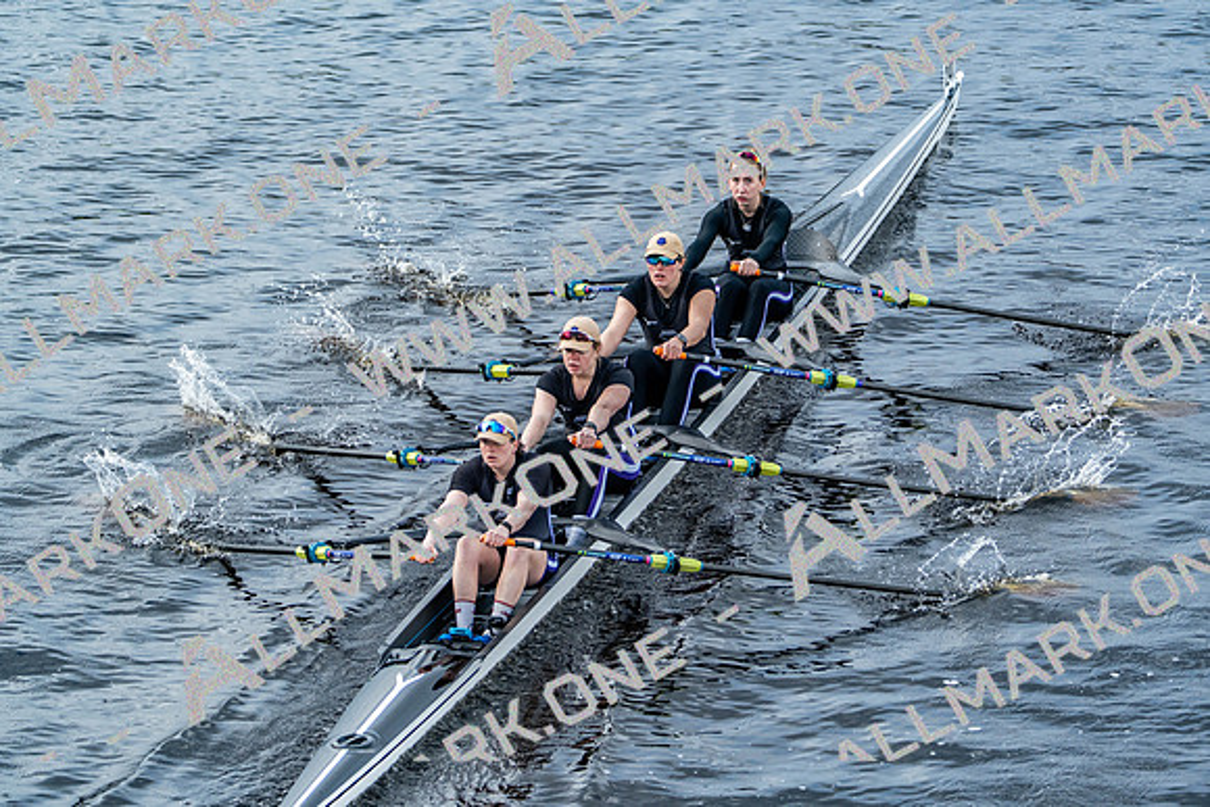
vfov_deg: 5.1
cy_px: 404
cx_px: 605
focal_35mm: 268
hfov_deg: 7.7
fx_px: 9009
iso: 1250
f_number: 5.6
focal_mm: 268
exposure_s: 1/1250
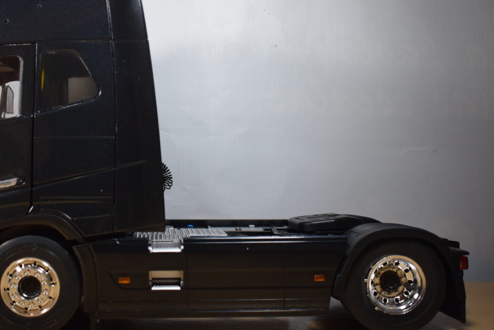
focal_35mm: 54
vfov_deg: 25.2
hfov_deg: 36.7
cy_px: 175
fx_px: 737
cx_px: 163
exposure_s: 1/500
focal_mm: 25
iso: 1600
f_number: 4
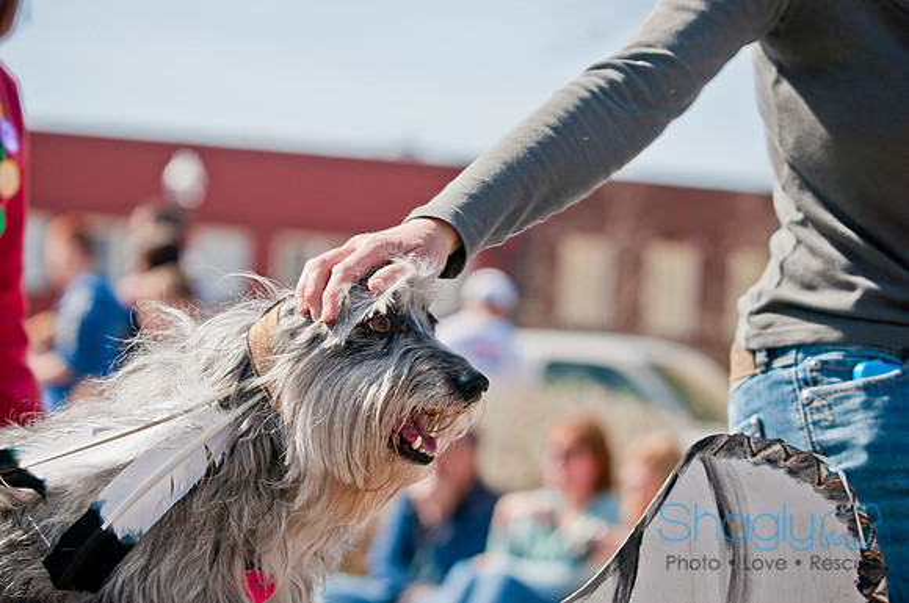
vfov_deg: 11.4
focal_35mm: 120
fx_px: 3026
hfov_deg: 17.1
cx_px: 454
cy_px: 302
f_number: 4
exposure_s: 1/1600
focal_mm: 80
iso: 200
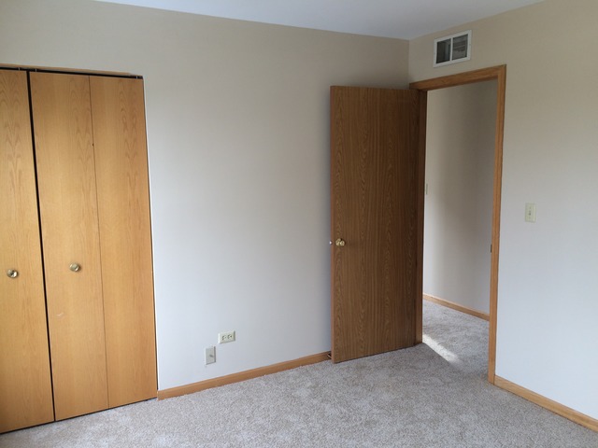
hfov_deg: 61.7
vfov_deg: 48.2
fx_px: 501
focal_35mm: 29
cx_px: 299
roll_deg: +2.2
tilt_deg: -7.4
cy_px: 224
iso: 32
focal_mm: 4.15
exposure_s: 1/40
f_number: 2.2
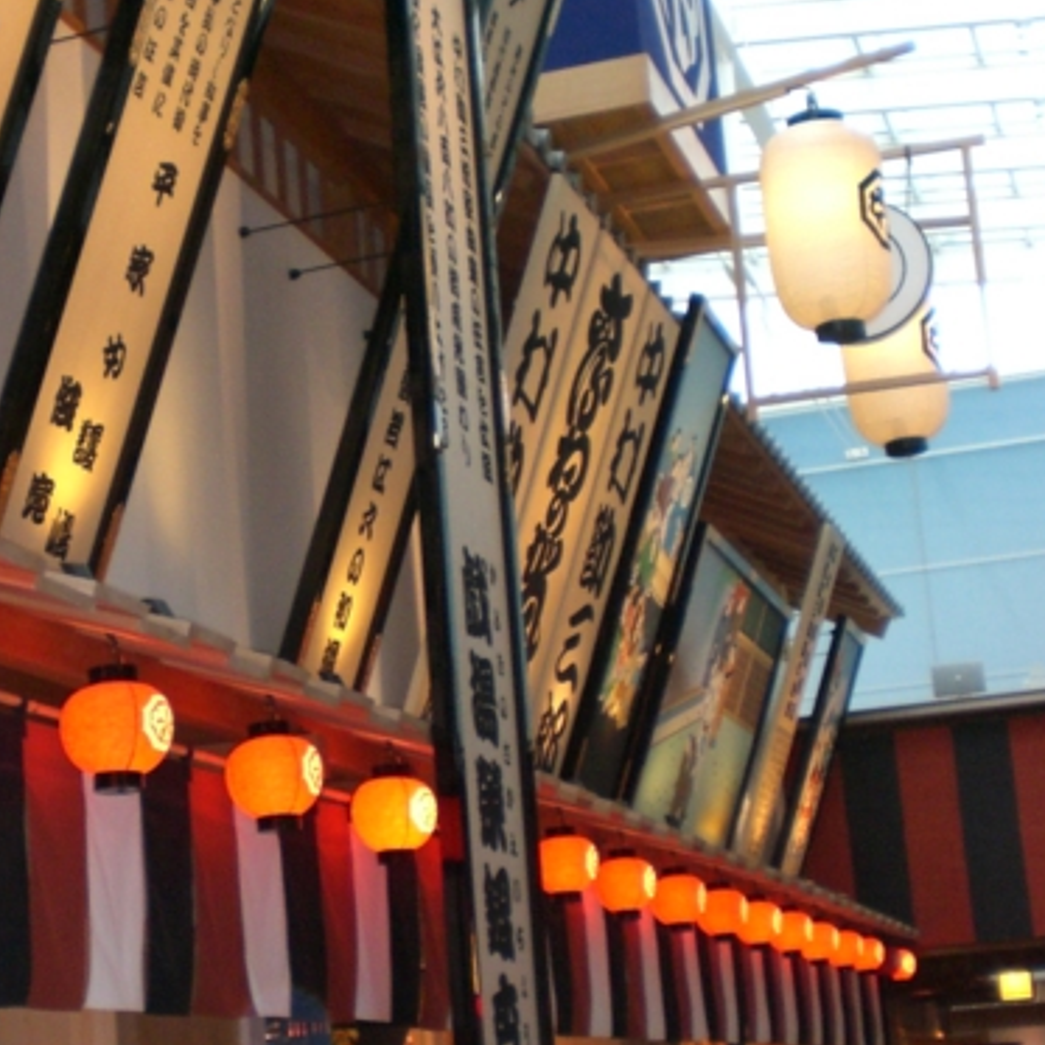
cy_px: 611
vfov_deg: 24.0
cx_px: 230
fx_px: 2459
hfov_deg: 23.7
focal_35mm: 72
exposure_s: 1/60
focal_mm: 6.3
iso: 200
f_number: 3.1
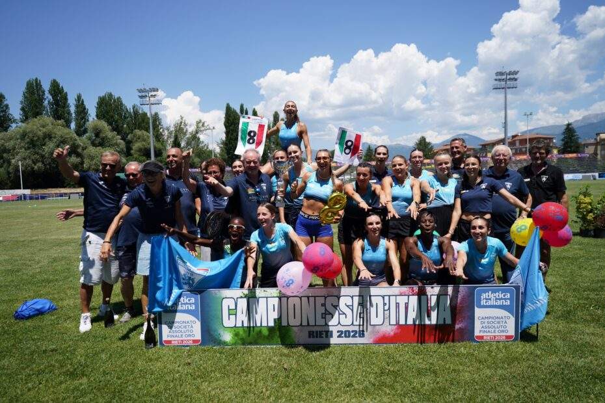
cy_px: 202
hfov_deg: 73.7
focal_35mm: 24
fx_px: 403
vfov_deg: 53.1
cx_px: 302
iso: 100
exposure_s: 1/2000
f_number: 2.8
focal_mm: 24
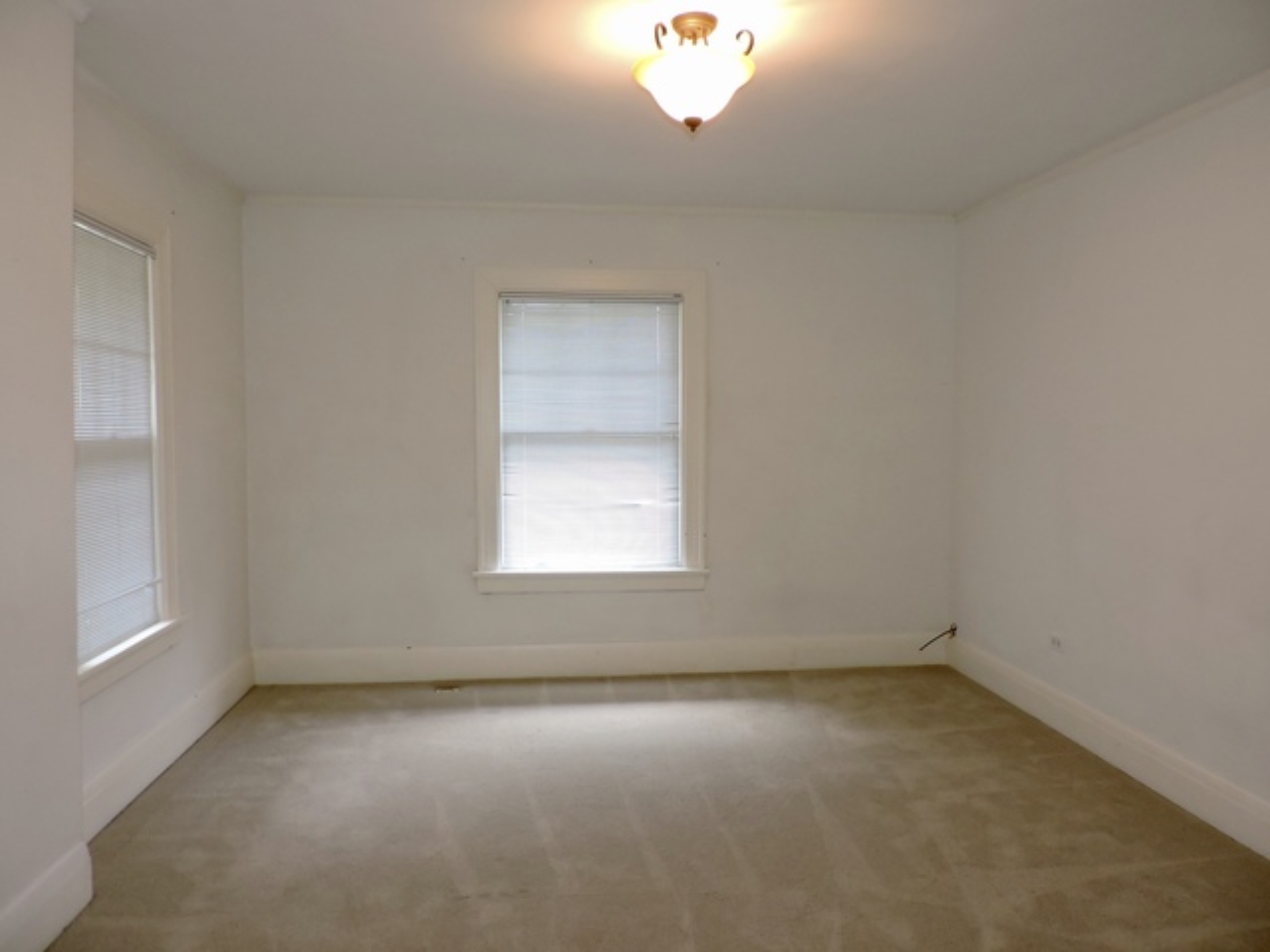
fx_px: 881
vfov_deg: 56.8
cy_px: 476
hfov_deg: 71.6
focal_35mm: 24
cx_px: 635
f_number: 3
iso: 360
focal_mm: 4.3
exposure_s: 1/40
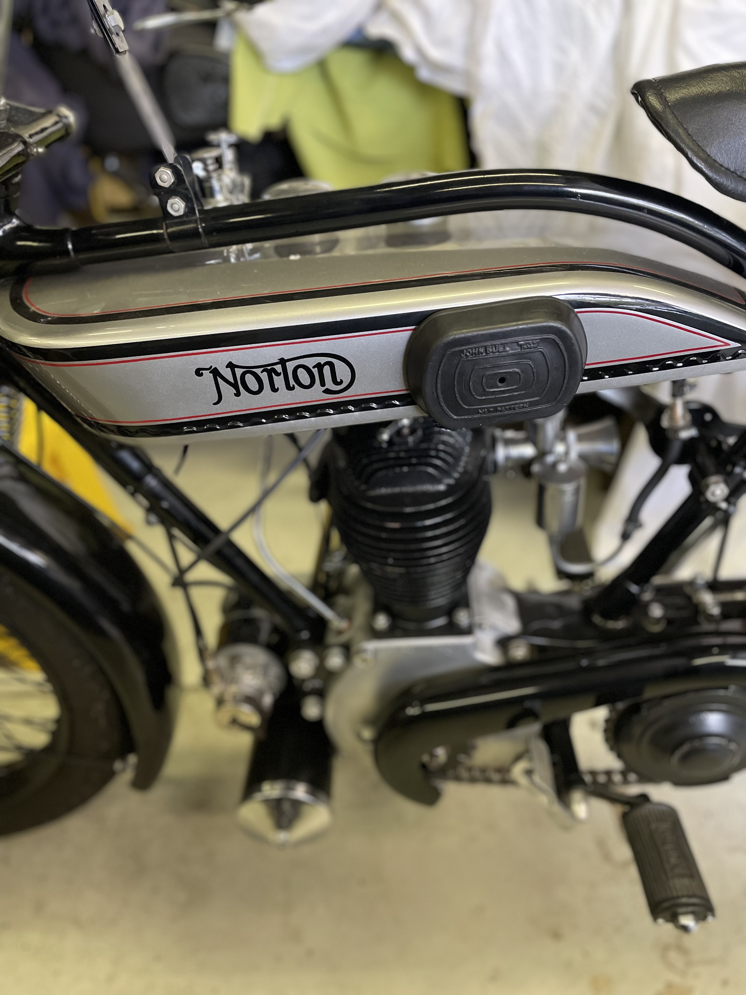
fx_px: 747
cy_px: 498
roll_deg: +3.9
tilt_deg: -38.5
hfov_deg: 53.1
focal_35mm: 26
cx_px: 373
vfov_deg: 67.3
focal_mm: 4.2
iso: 400
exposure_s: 1/50
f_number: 1.6
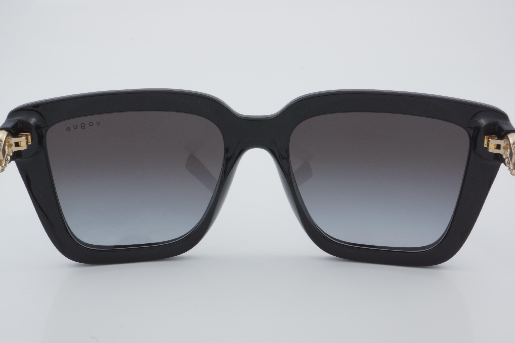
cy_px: 172
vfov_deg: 25.8
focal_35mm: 52
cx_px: 258
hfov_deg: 37.9
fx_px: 751
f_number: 32
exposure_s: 1/4
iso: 100
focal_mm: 35
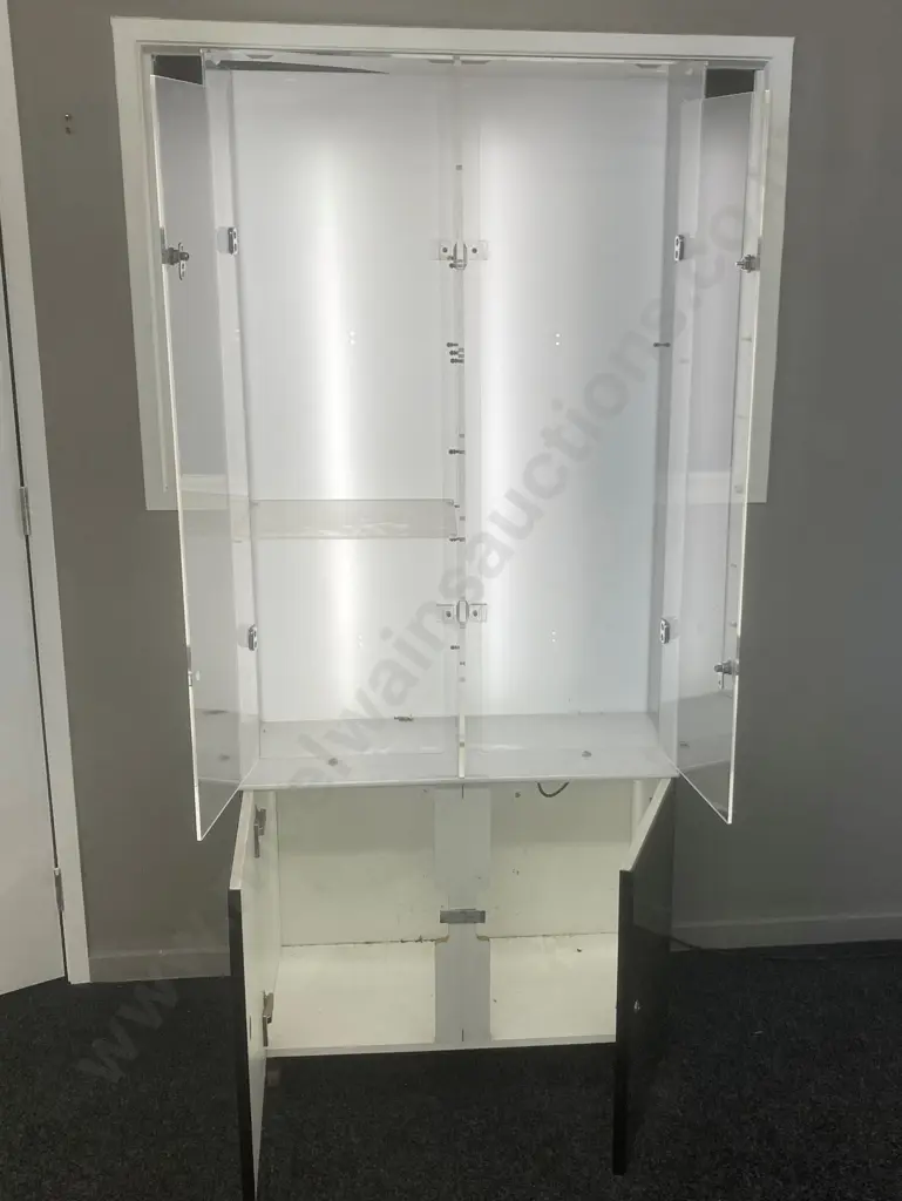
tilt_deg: -13.8
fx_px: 972
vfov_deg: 63.4
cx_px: 451
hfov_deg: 49.8
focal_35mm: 28
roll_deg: -1.1
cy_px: 600
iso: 40
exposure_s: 1/100
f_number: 1.8
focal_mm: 3.99
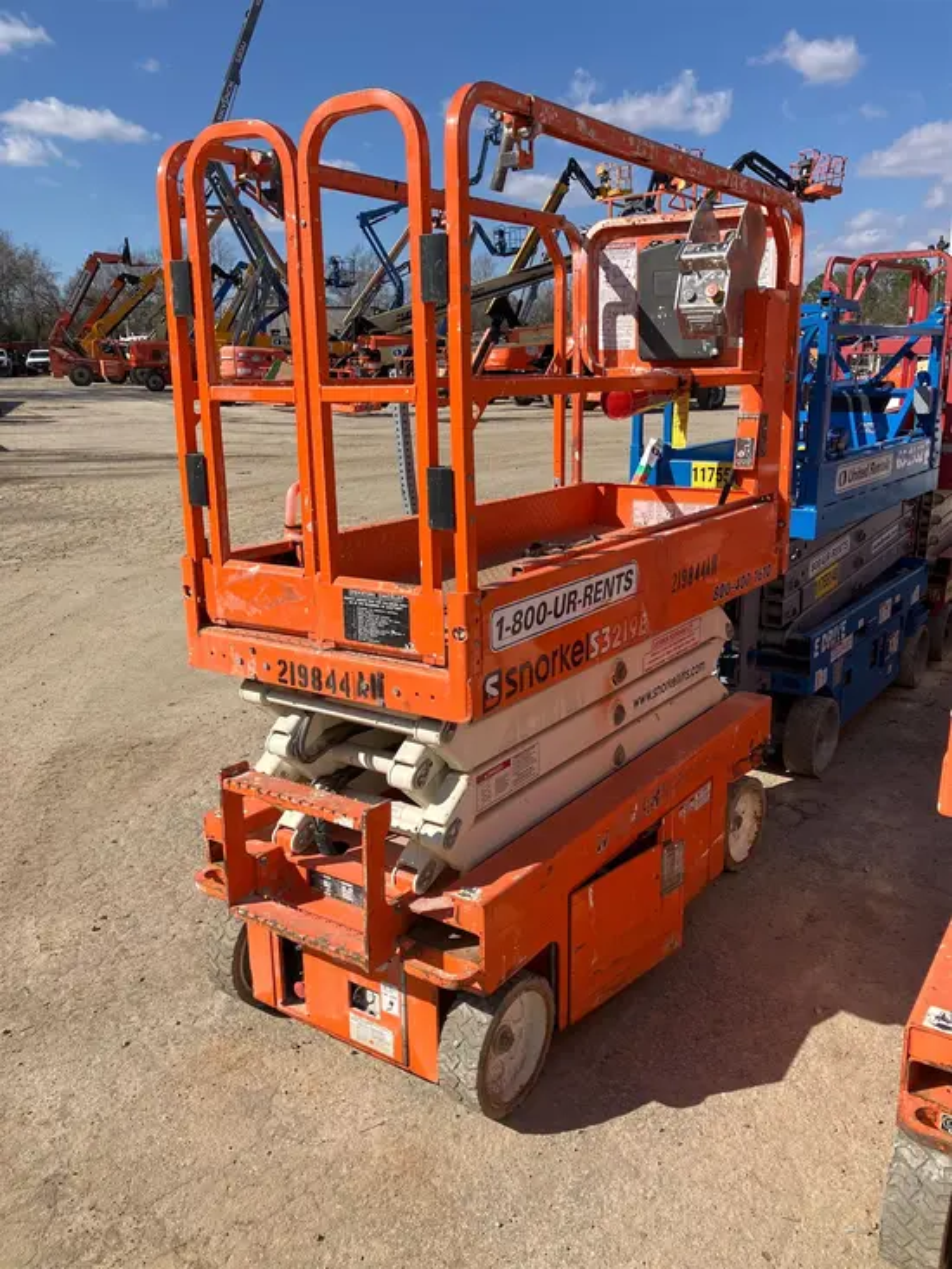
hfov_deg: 49.8
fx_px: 1026
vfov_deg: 63.4
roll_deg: -0.6
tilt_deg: -14.0
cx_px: 476
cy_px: 634
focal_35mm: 28
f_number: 1.8
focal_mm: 3.99
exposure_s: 1/1869
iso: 32
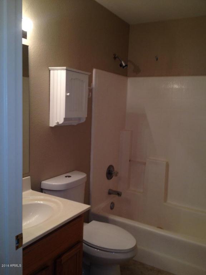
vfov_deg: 52.6
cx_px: 103
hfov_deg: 40.7
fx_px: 278
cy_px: 138
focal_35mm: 35
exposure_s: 1/28
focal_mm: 4.28
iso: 50
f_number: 2.4
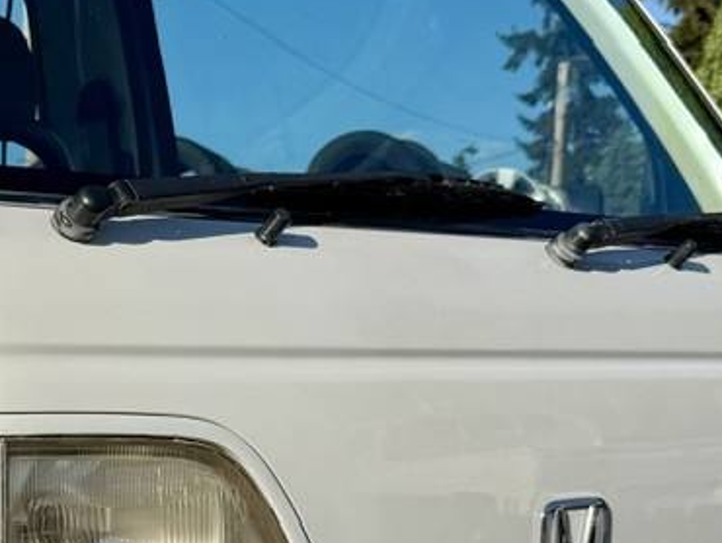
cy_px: 508
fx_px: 1732
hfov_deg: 22.3
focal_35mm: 83
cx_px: -66
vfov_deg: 17.5
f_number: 1.78
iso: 80
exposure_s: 1/9091
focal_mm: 6.76
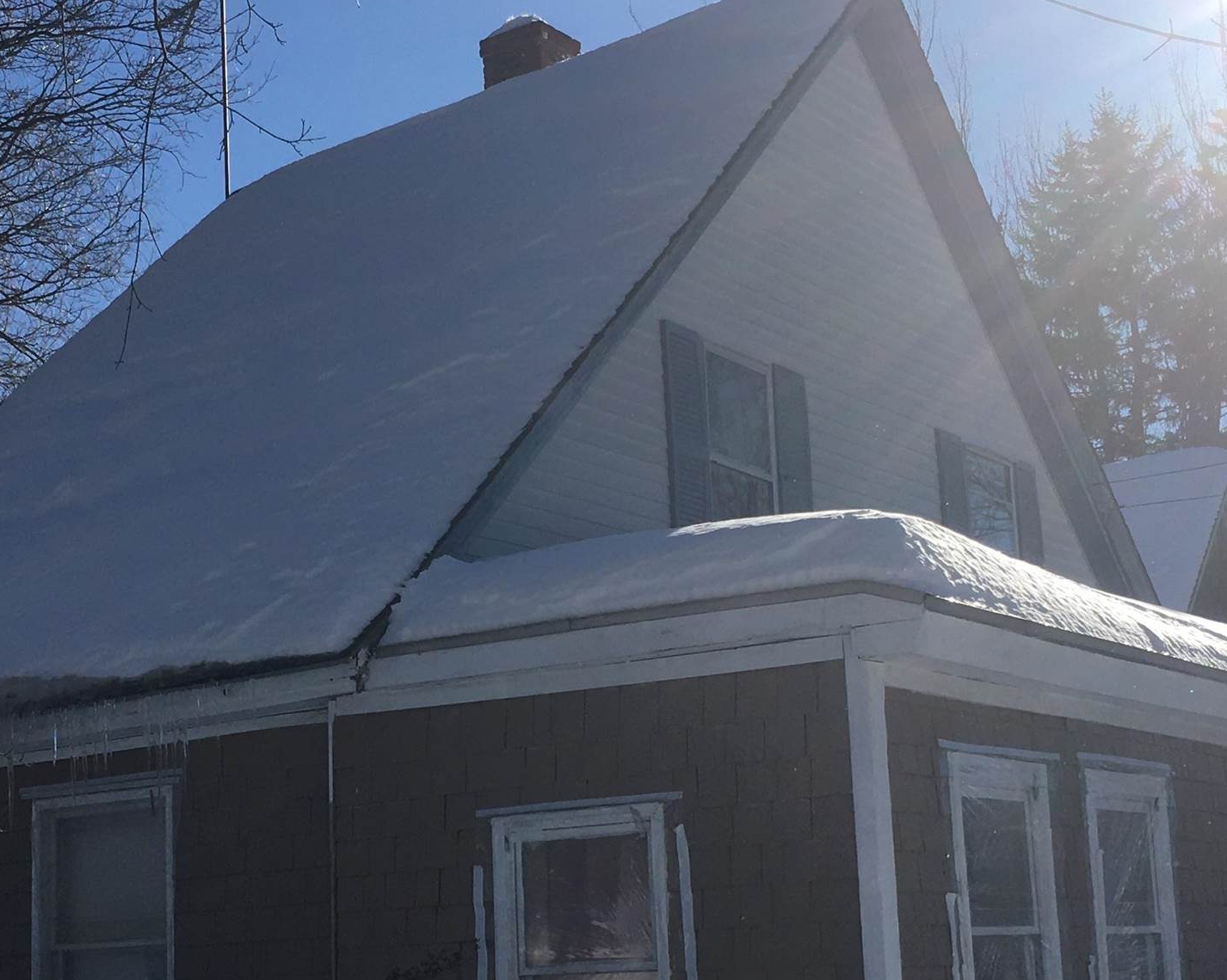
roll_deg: +0.2
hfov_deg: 30.8
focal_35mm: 61
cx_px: 445
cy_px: 716
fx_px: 2215
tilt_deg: +7.7
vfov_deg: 24.7
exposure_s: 1/2747
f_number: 2.2
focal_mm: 4.15
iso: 25
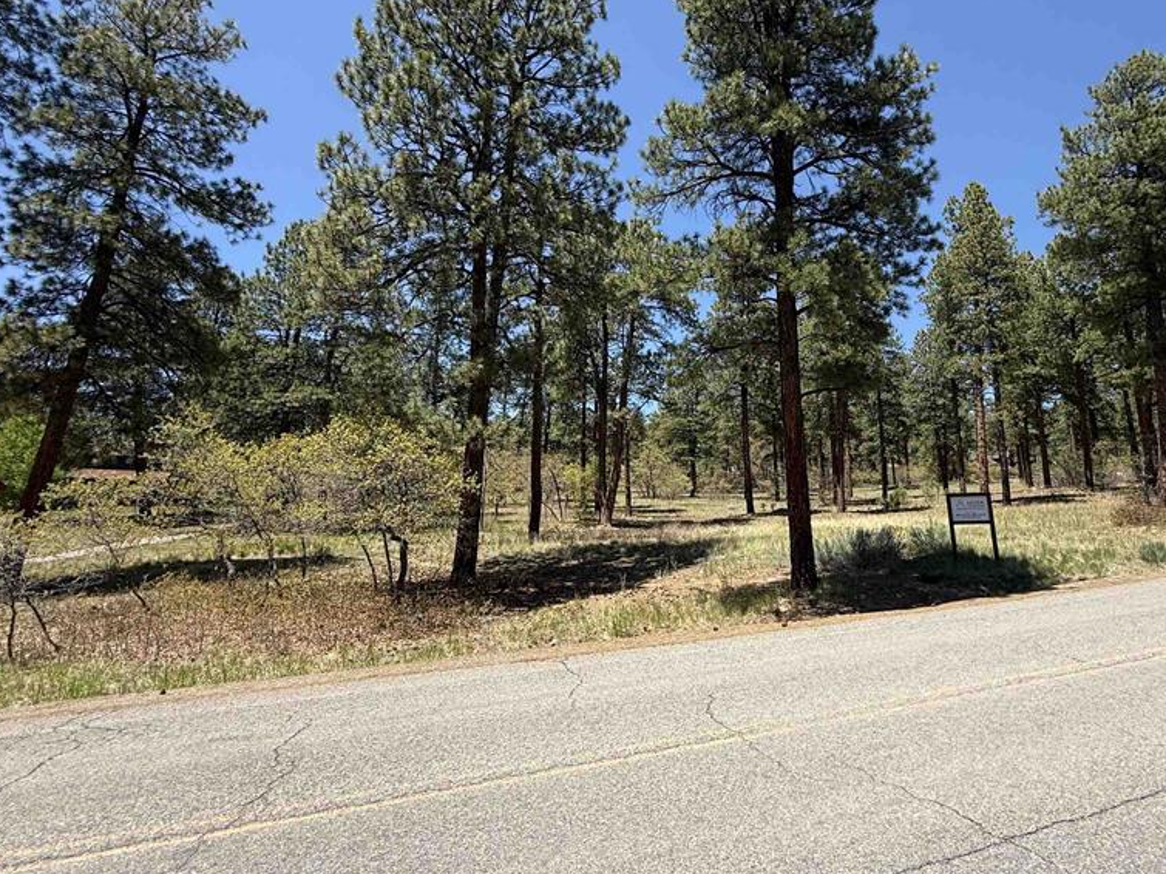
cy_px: 389
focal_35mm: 19
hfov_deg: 83.7
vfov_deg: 68.5
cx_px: 697
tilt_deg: +12.7
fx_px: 640
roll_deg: -0.9
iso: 50
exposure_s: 1/770
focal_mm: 2.22
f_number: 2.2
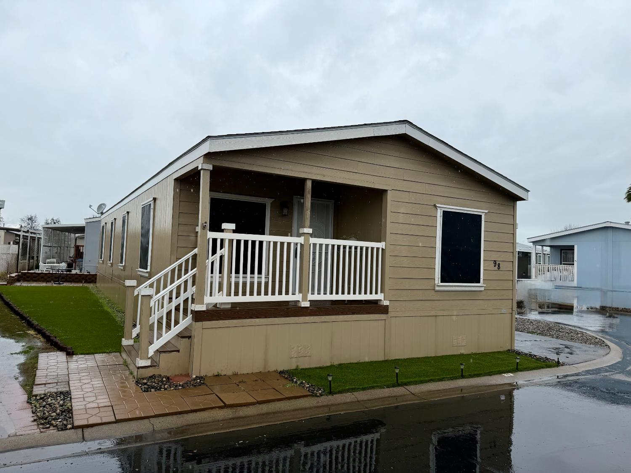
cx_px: 316
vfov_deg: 56.8
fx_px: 437
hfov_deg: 71.6
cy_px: 236
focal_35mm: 24
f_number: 1.78
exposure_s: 1/1493
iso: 80
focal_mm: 6.76
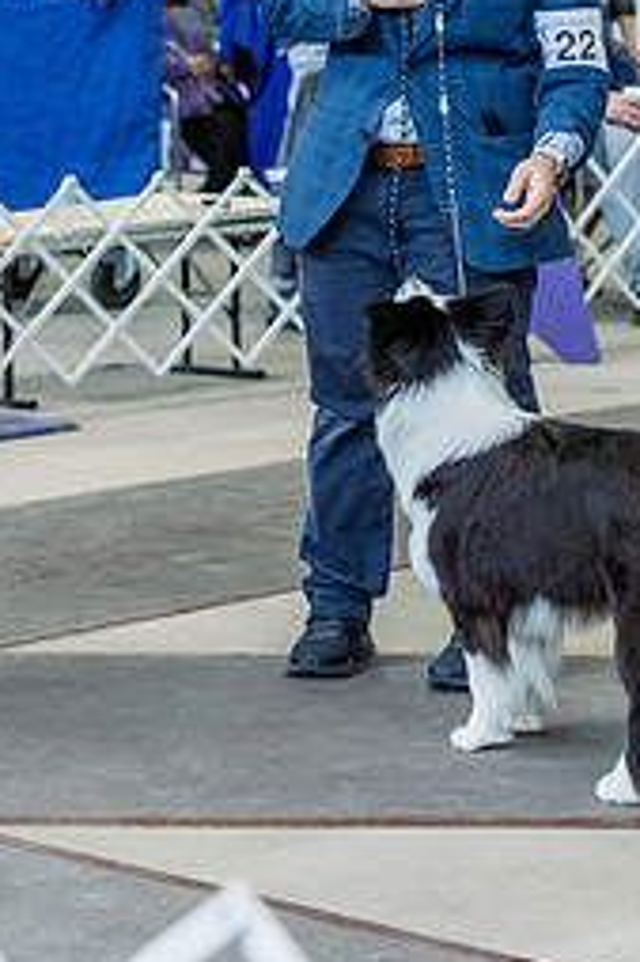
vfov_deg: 16.4
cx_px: 311
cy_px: 136
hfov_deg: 11.0
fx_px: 3311
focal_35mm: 124
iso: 6400
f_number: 4
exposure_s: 1/400
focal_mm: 70
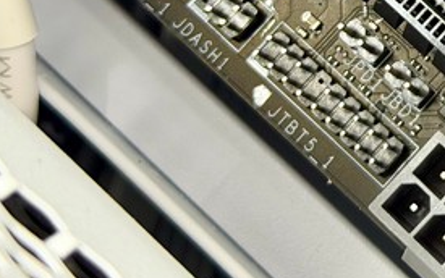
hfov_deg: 13.6
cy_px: -133
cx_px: 589
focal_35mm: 148
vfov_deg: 8.7
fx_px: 1795
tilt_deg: -77.8
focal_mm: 6.76
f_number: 1.78
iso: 160
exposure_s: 1/50
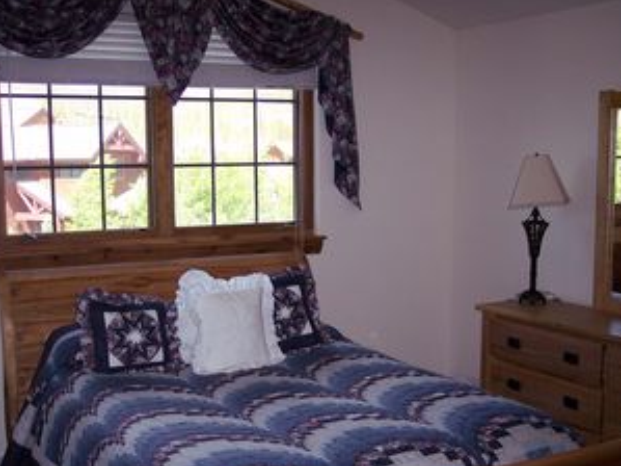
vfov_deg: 30.2
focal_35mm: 48
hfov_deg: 39.6
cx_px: 270
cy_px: 281
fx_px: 861
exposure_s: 1/60
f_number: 2.8
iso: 100
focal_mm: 8
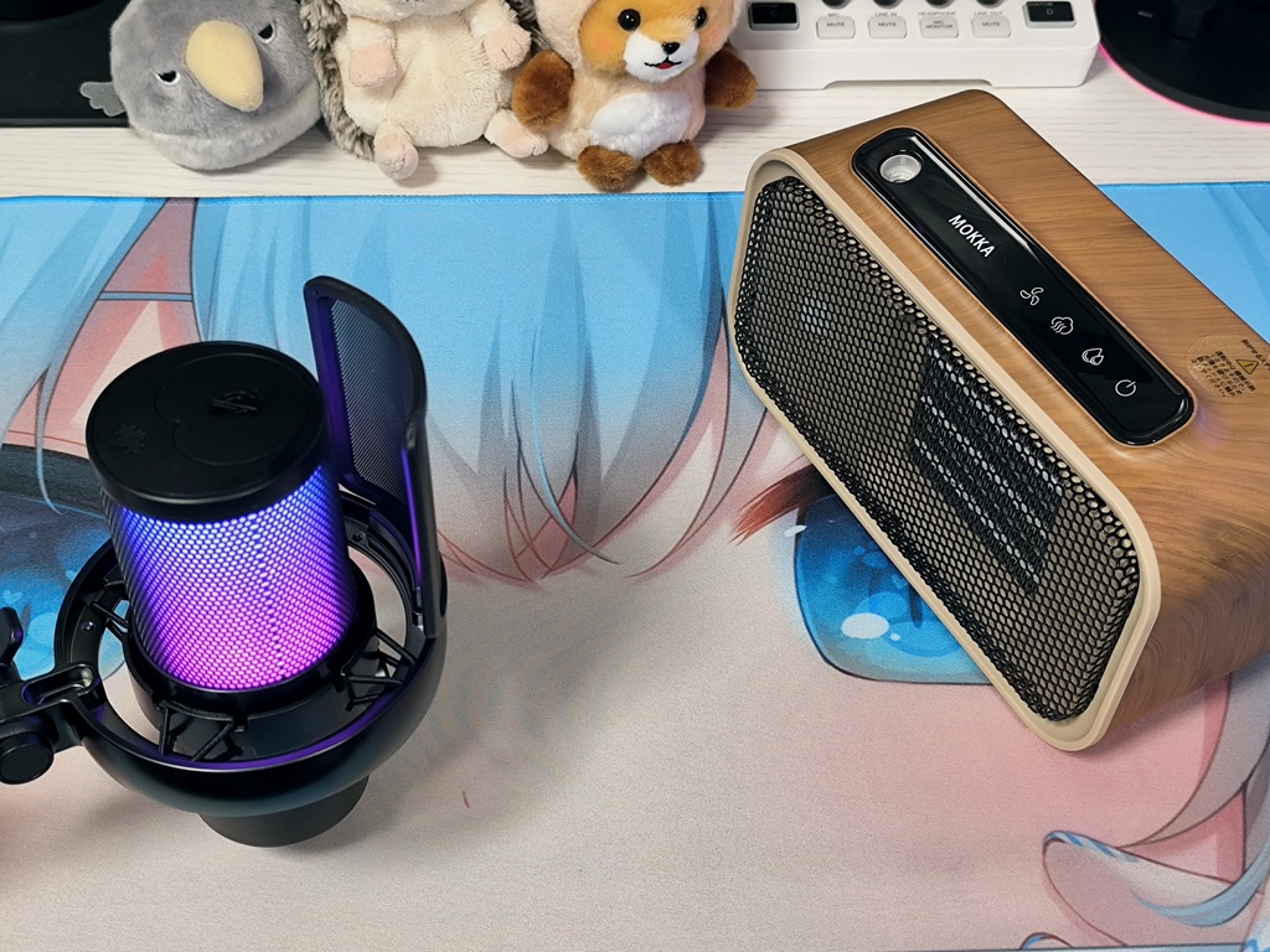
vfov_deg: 31.5
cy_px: 476
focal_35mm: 46
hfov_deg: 41.2
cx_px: 635
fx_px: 1688
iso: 800
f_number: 1.65
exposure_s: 1/50
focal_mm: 6.14
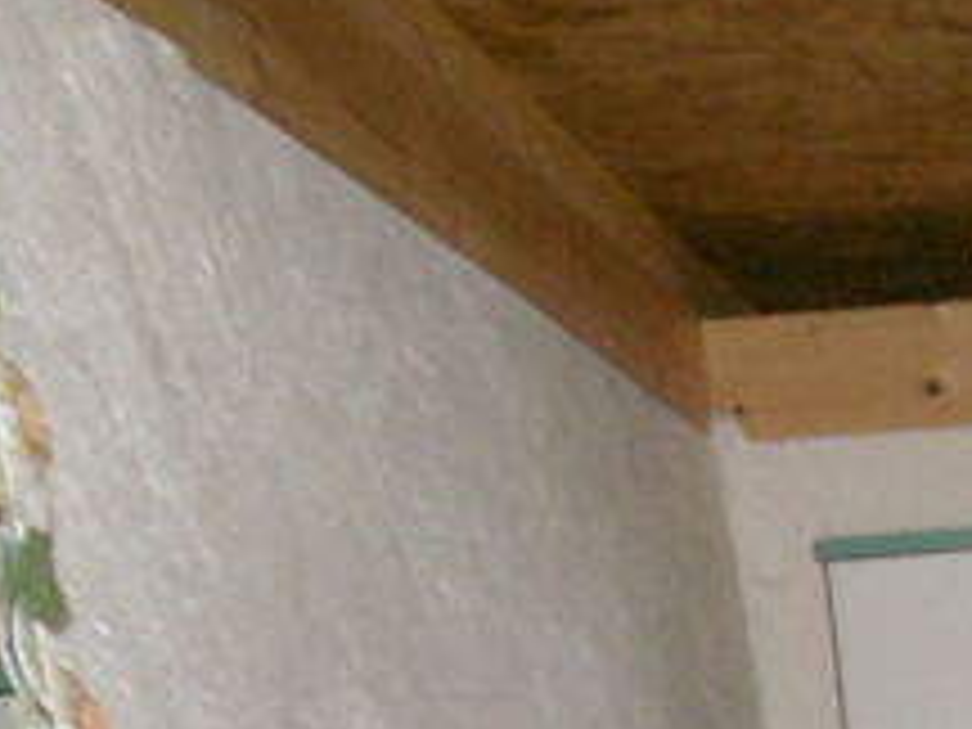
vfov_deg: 11.6
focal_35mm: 111
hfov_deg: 15.8
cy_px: 1602
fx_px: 3117
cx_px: 1588
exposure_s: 1/60
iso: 200
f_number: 3.1
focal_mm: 4.3
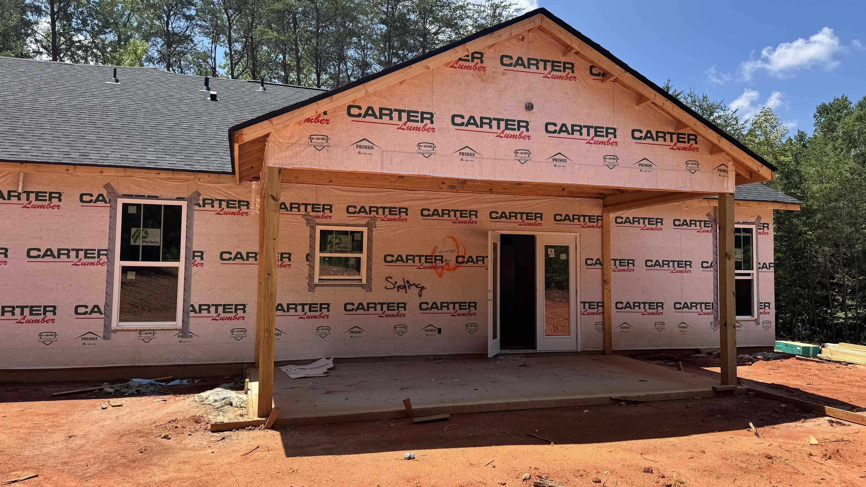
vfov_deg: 42.9
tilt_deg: +3.4
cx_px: 444
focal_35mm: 27
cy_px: 231
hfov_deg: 69.9
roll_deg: -1.1
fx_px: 620
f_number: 1.78
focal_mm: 6.76
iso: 80
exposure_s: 1/3597
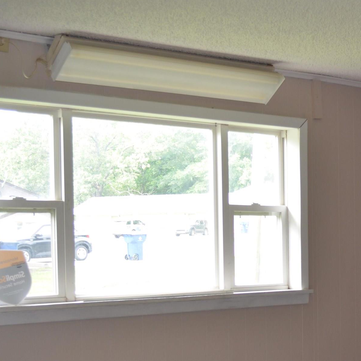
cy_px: 276
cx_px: 385
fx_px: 1003
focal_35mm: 85
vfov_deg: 20.2
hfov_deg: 19.6
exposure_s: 1/60
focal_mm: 26
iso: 400
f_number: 4.2
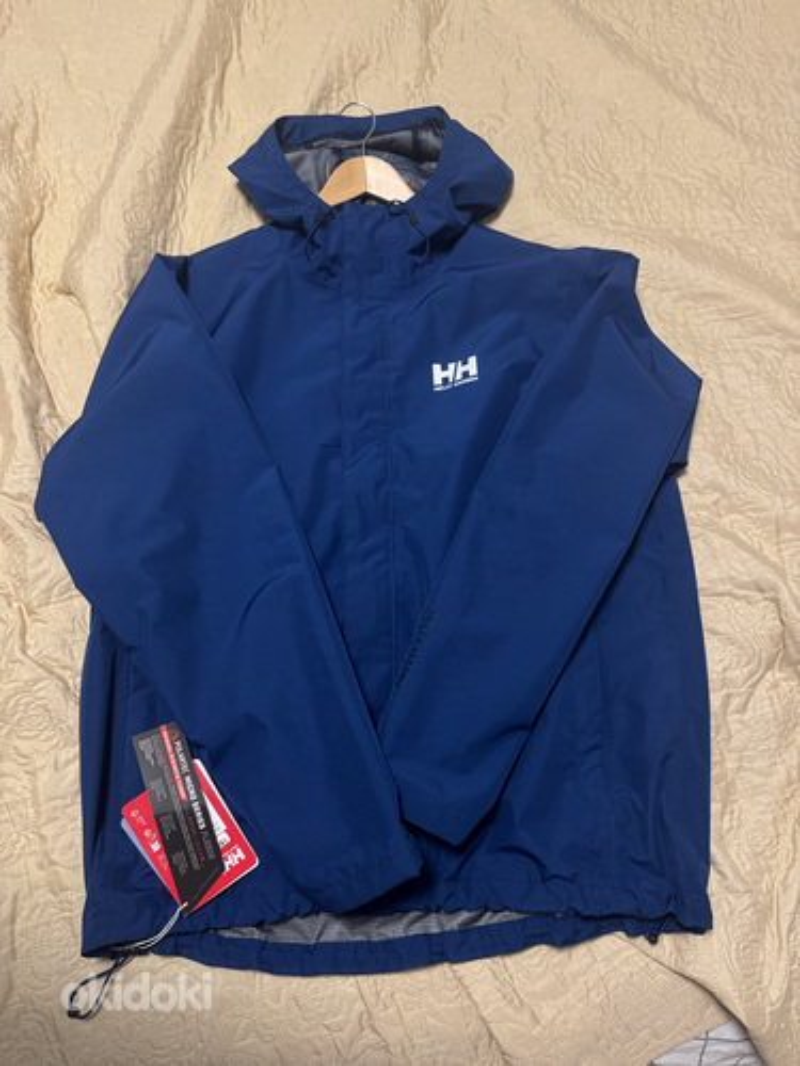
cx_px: 400
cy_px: 533
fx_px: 740
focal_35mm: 24
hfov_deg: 56.8
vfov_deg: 71.6
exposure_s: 1/50
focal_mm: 6.76
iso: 320
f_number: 1.78
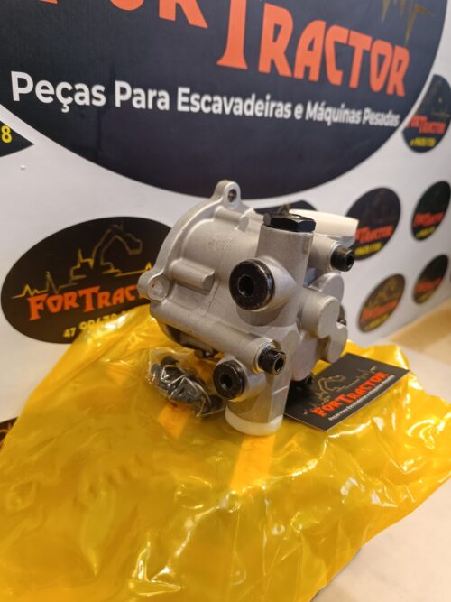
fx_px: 417
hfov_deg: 56.8
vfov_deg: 71.6
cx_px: 226
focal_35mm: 24
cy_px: 301
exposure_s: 1/120
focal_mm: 6.14
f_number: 1.65
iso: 130
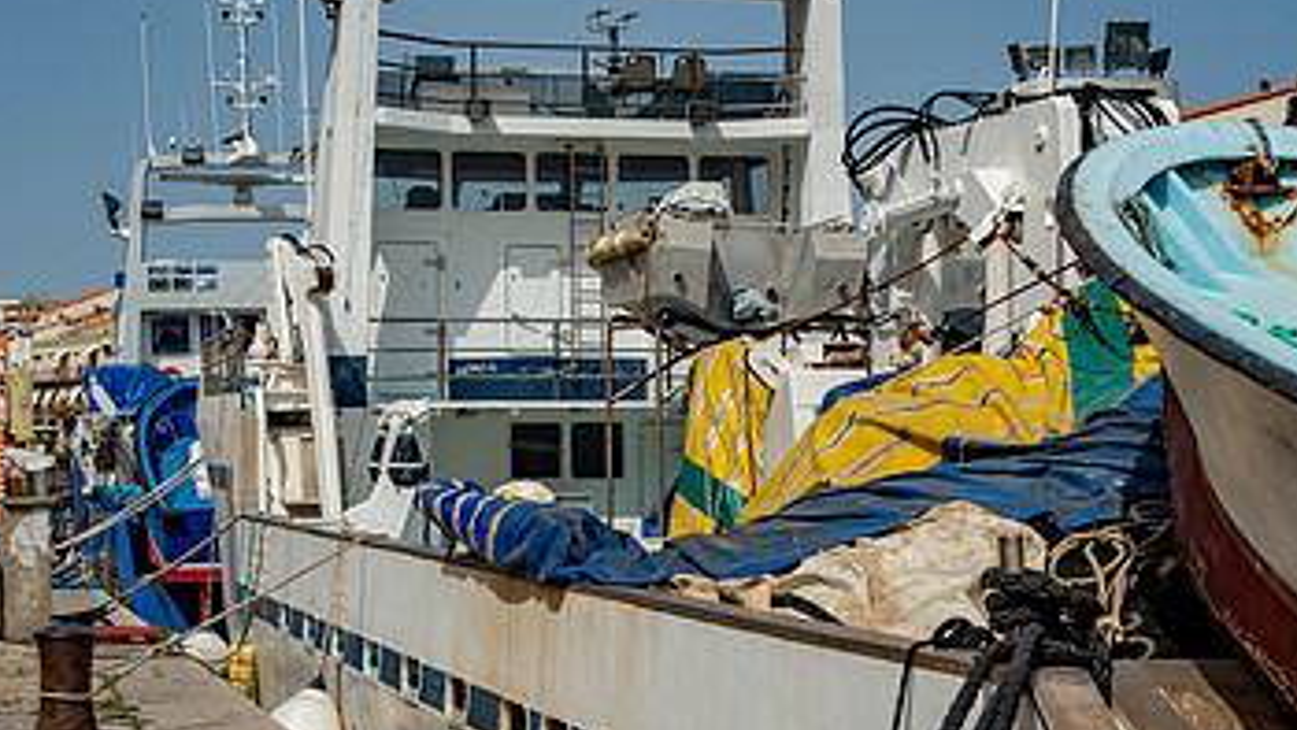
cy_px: 534
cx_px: 766
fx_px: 2958
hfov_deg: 24.7
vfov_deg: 14.0
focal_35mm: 86
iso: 100
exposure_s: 1/320
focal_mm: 48
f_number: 9
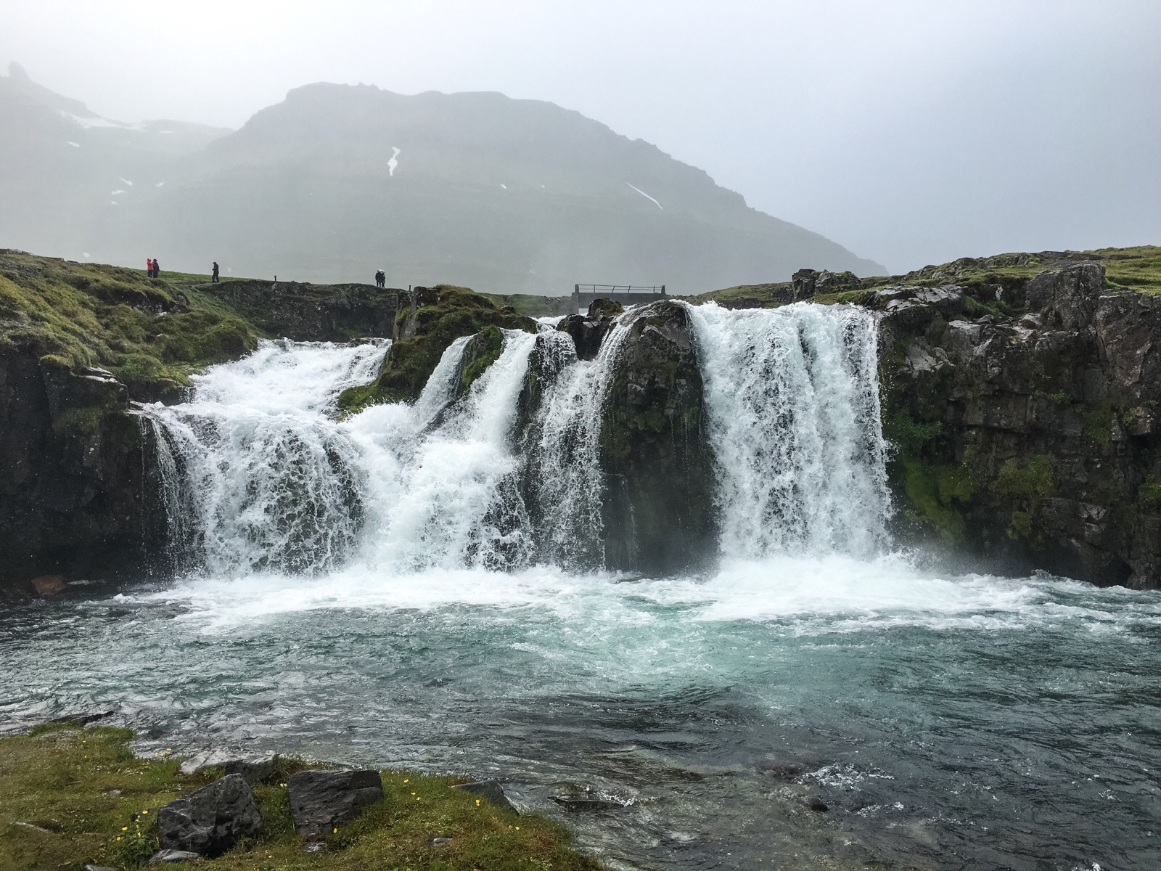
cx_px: 580
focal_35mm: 29
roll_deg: +0.8
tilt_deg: +2.3
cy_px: 436
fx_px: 973
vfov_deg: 48.2
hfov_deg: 61.7
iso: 25
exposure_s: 1/1399
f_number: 2.2
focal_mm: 4.15
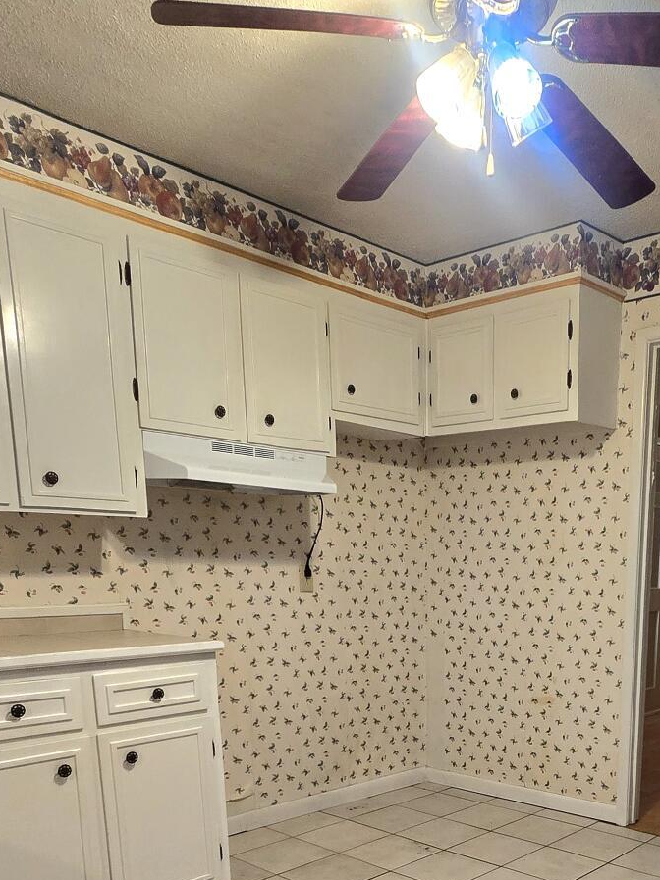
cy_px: 745
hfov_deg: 46.2
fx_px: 738
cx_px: 510
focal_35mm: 29
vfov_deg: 55.7
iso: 250
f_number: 2.2
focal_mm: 2.2
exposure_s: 1/60.2
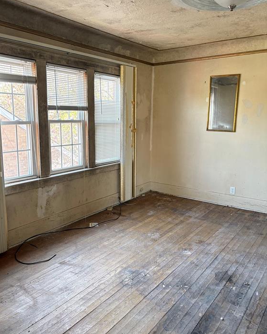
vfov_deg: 62.2
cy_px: 167
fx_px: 277
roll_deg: -0.5
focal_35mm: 28
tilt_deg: -10.0
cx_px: 130
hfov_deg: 51.5
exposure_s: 1/60
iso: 200
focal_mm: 5.96
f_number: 1.6
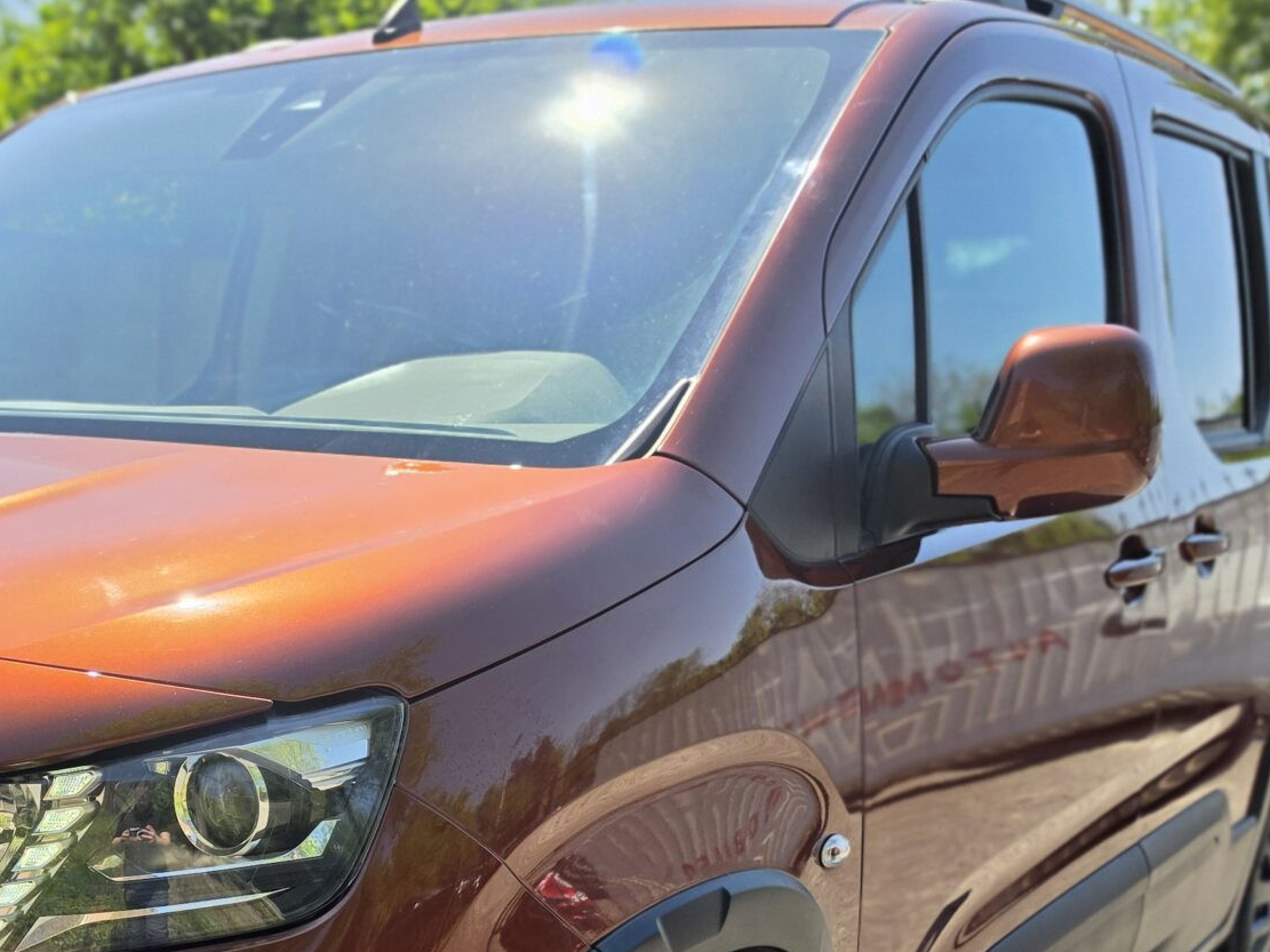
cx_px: 214
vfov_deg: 26.3
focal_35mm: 53
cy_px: 921
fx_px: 1944
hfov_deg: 34.8
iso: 64
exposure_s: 1/6147
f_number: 1.4
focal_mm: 6.5
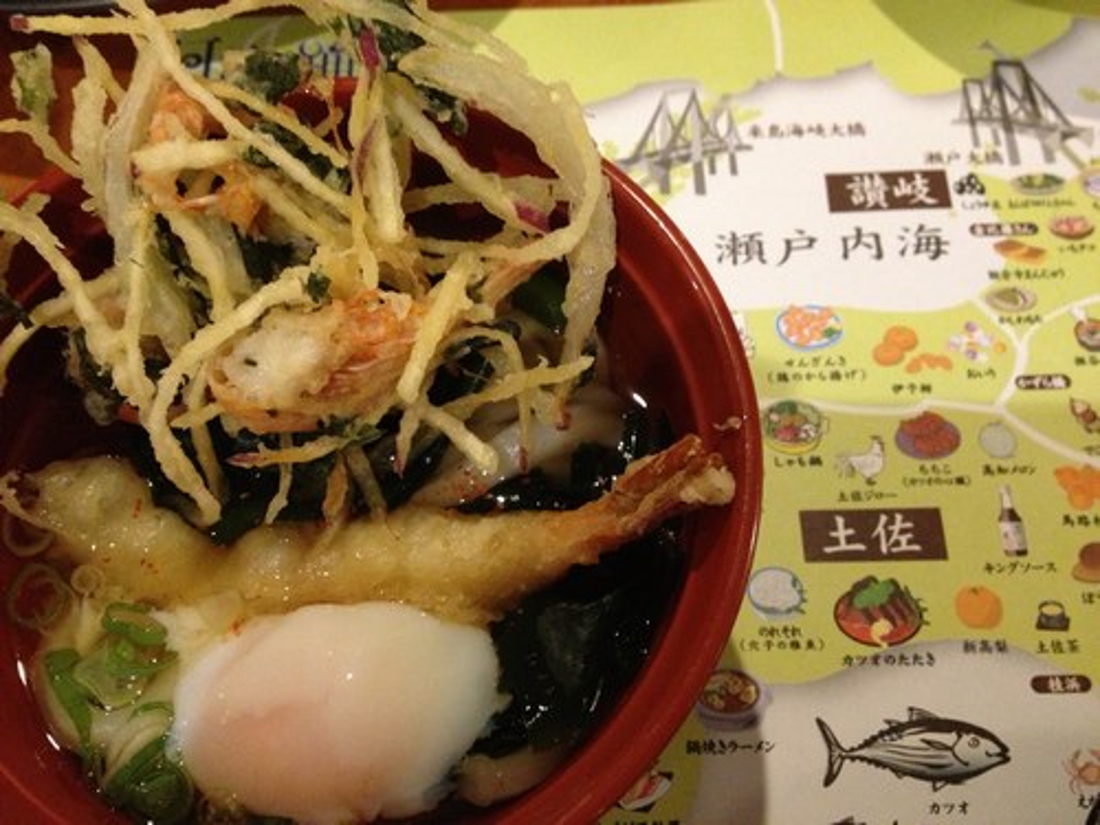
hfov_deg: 52.6
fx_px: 1112
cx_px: 550
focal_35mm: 35
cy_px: 412
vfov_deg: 40.7
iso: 500
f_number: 2.4
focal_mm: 4.28
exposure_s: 1/15
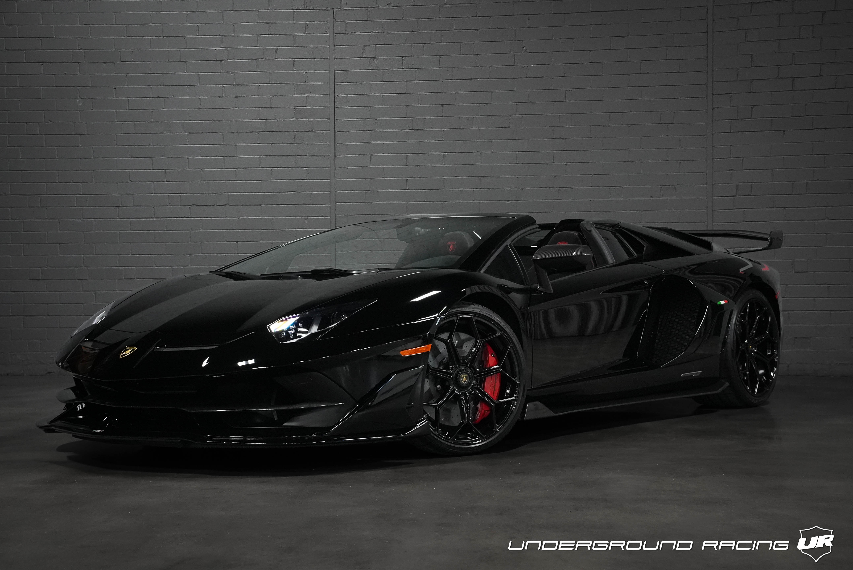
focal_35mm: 53
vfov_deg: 25.5
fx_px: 1256
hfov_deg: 37.5
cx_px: 426
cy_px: 285
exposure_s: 1/160
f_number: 5
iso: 12800
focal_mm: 53
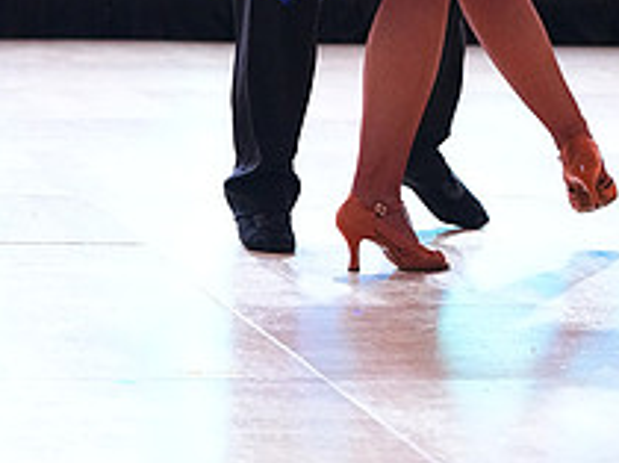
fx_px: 5894
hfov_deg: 6.0
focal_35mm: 330
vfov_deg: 4.5
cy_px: -324
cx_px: 376
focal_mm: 124
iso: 4000
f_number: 4
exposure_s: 1/400
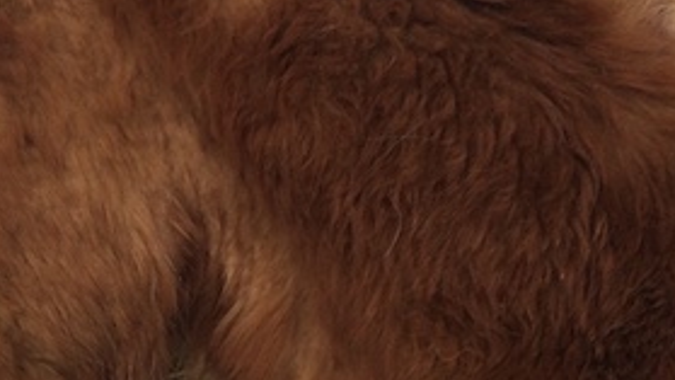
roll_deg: +2.0
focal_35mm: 98
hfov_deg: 19.5
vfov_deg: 12.4
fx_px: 1754
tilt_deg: -13.2
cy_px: 182
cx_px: -283
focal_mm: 4.15
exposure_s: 1/1953
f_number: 2.2
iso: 32
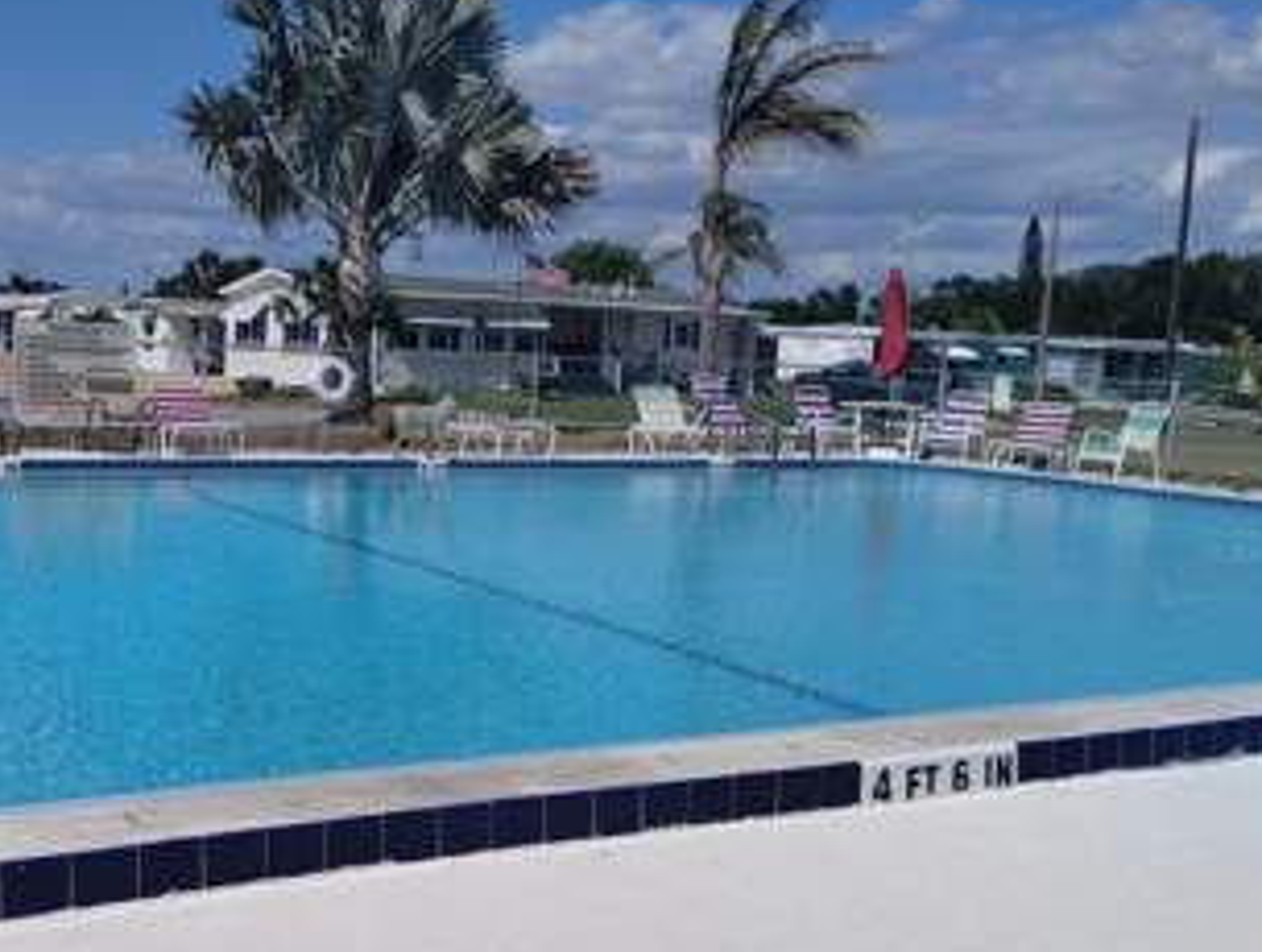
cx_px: 323
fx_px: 1607
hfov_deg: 41.7
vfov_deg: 32.9
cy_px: 553
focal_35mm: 44
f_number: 1.8
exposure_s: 1/1911
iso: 100
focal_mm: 4.27
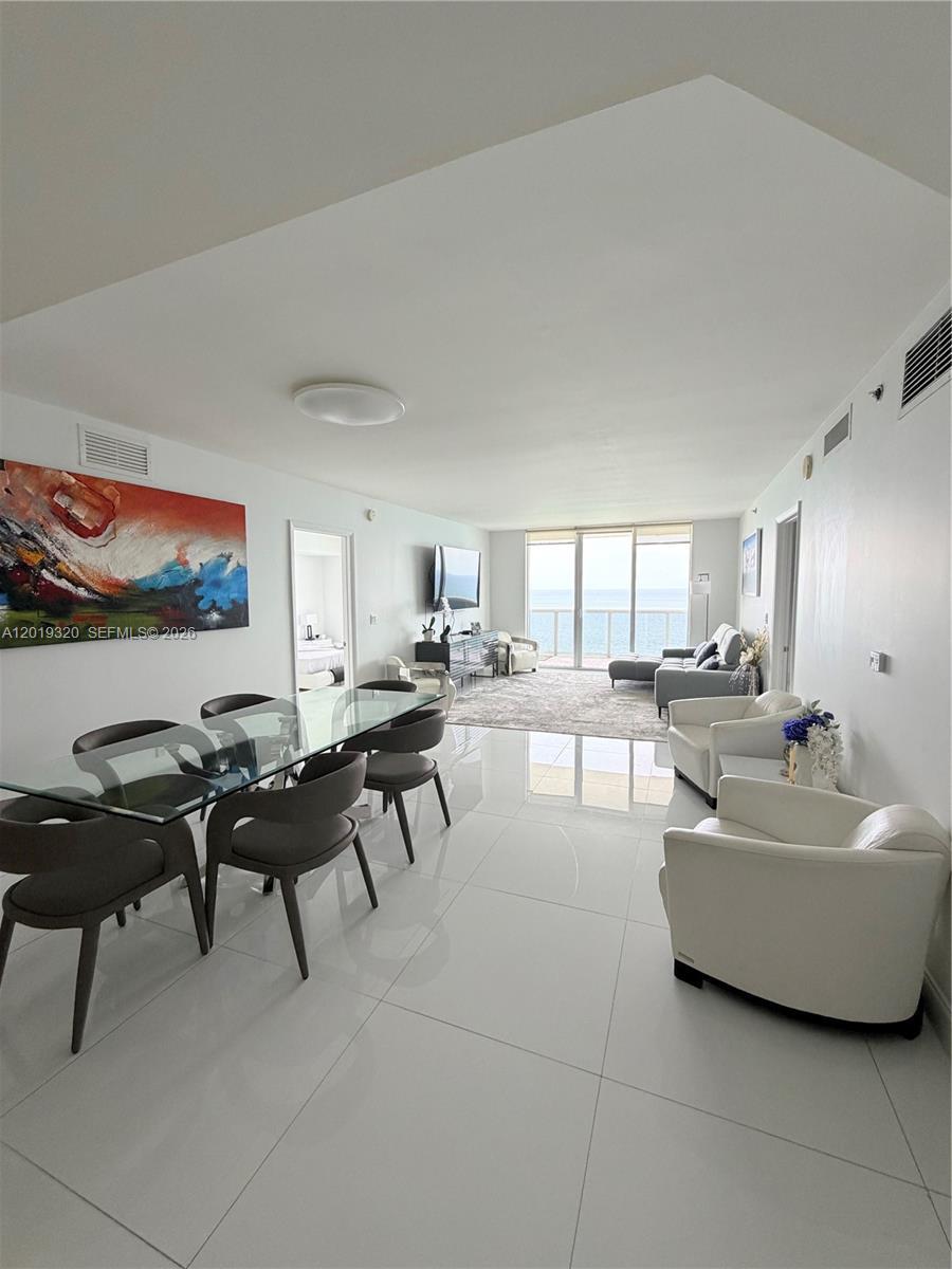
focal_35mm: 14
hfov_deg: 85.7
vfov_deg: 102.1
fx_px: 513
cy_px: 634
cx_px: 476
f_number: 2.2
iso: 160
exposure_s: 1/121
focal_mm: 2.22
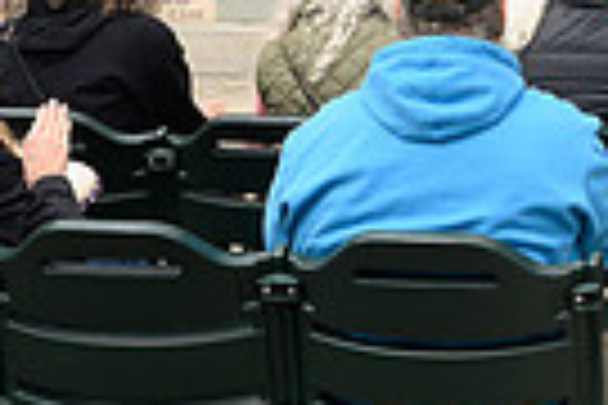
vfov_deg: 12.1
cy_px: -356
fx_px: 1739
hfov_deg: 18.5
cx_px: 779
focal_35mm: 103
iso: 400
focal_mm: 24
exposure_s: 1/250
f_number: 10
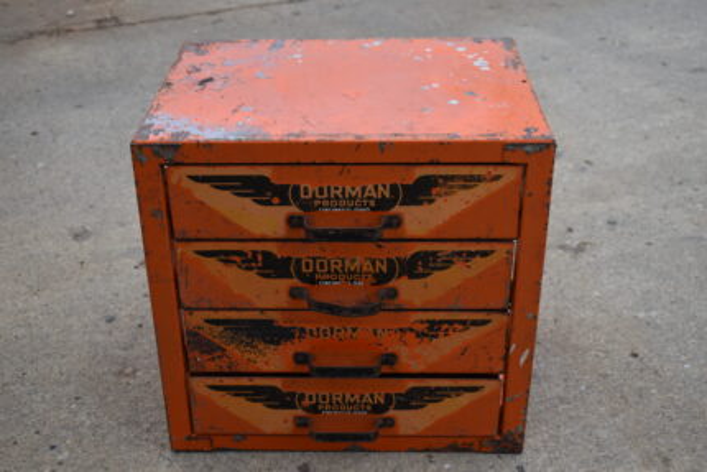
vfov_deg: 28.1
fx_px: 943
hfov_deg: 41.1
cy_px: 236
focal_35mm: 48
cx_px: 354
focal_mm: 32
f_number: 6.3
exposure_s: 1/250
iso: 200
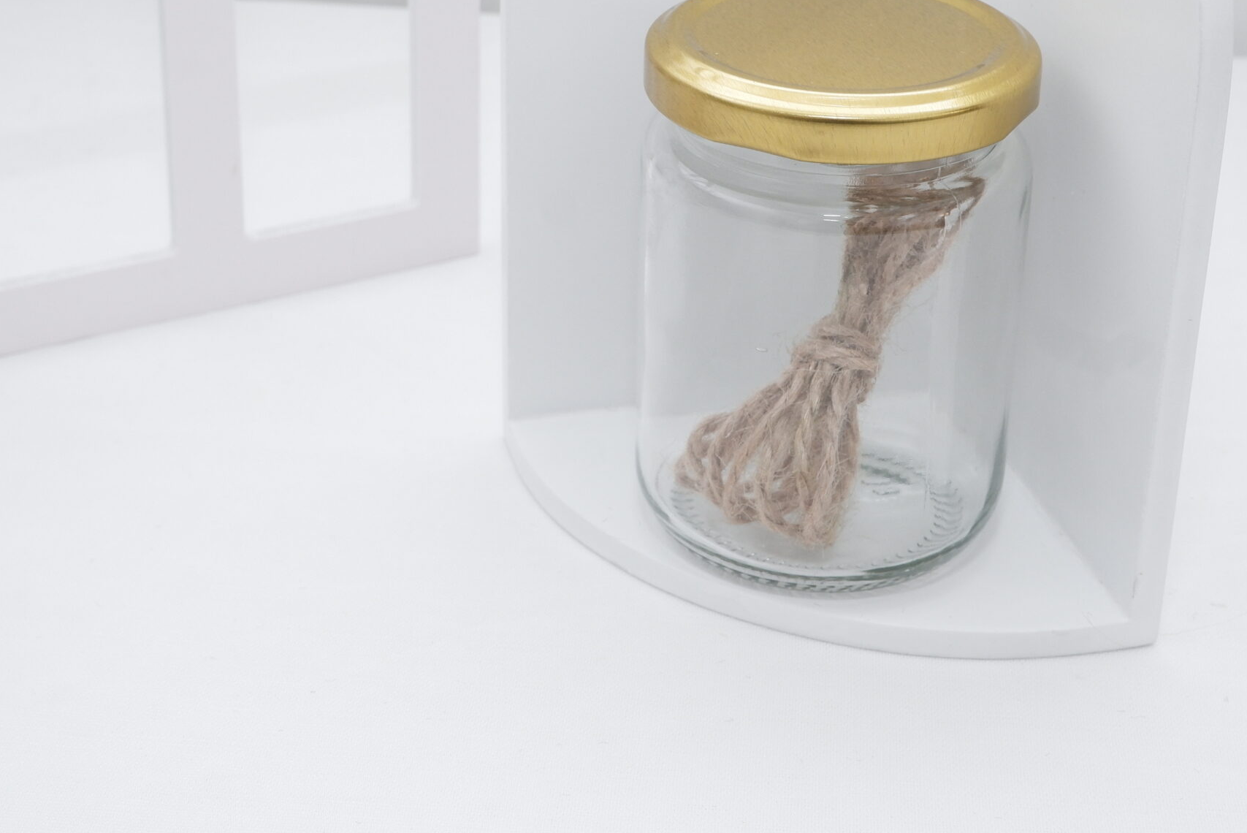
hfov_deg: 31.9
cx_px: 603
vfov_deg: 21.5
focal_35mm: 63
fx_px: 2183
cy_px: 248
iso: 1000
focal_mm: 28.8
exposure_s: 1/125
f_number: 9
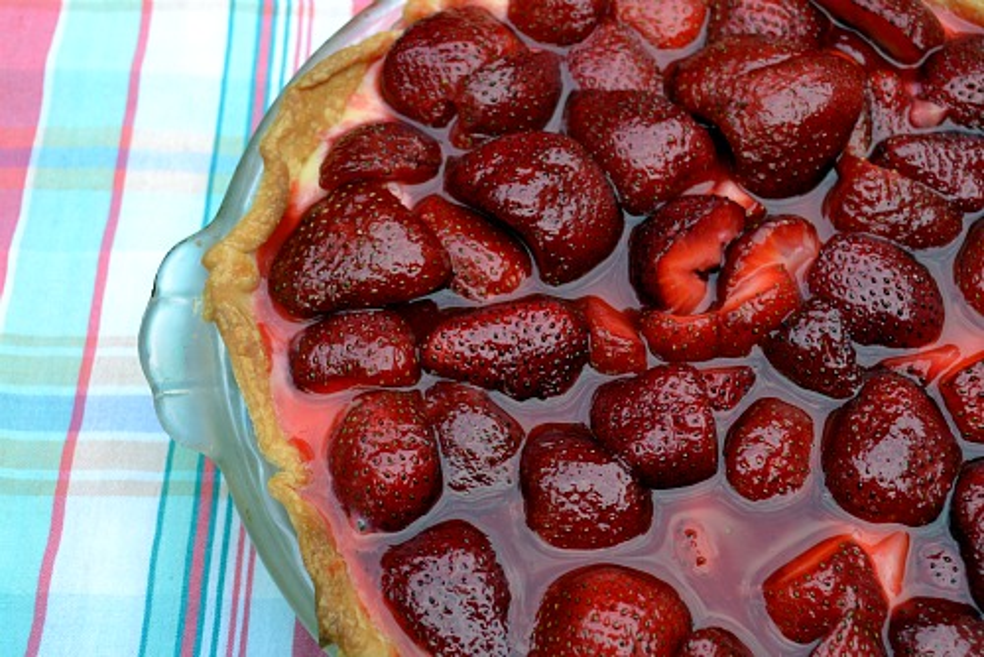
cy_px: 328
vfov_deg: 26.5
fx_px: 1395
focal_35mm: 51
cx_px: 492
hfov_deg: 38.9
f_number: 5.6
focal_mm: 34
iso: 400
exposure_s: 1/125
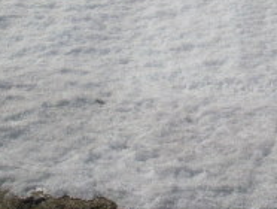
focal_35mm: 98
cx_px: 253
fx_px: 785
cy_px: -49
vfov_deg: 14.6
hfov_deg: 19.6
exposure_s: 1/750
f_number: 8.4
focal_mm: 6.3
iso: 80
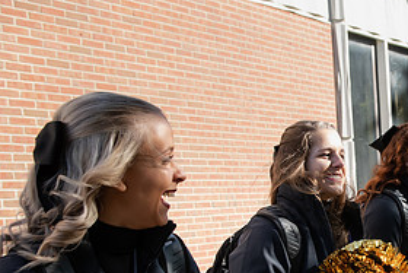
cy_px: 249
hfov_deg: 31.5
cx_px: 383
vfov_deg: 22.1
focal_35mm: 60
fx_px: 680
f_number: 5
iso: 400
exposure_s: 1/500
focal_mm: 29
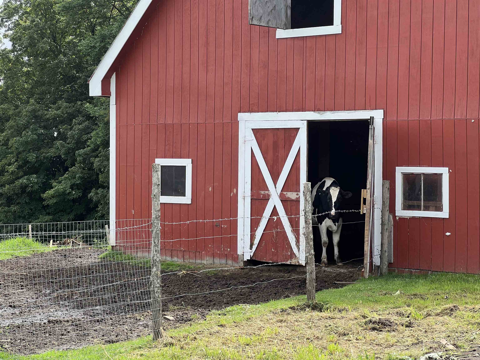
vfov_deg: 19.1
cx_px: 240
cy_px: 180
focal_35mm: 77
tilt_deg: -0.6
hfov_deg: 25.3
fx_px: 1068
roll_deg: -0.3
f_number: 2.8
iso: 32
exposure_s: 1/237
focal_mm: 9
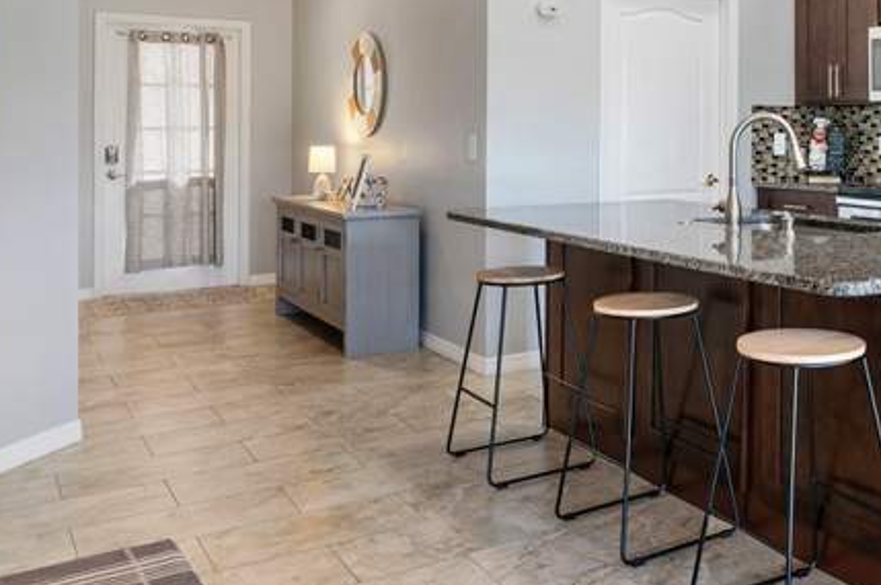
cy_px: 111
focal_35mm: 41
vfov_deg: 31.6
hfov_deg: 44.5
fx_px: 1002
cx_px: 735
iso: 640
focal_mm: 22
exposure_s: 1/30
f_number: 10
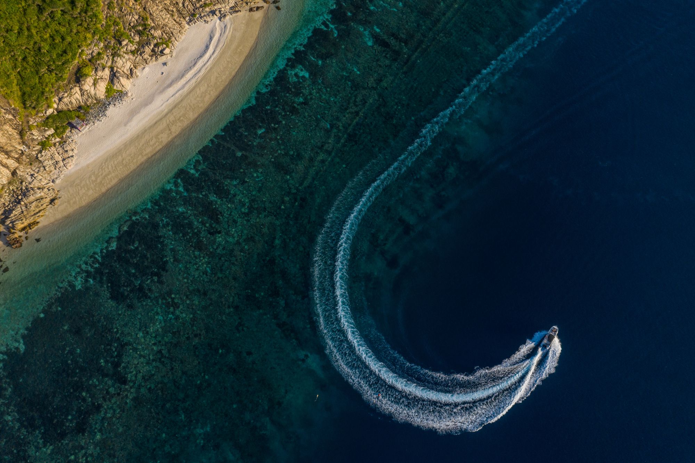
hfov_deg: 65.5
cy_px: 232
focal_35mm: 28
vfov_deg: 46.4
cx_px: 348
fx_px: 540
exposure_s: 1/640
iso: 100
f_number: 4.5
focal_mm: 10.26
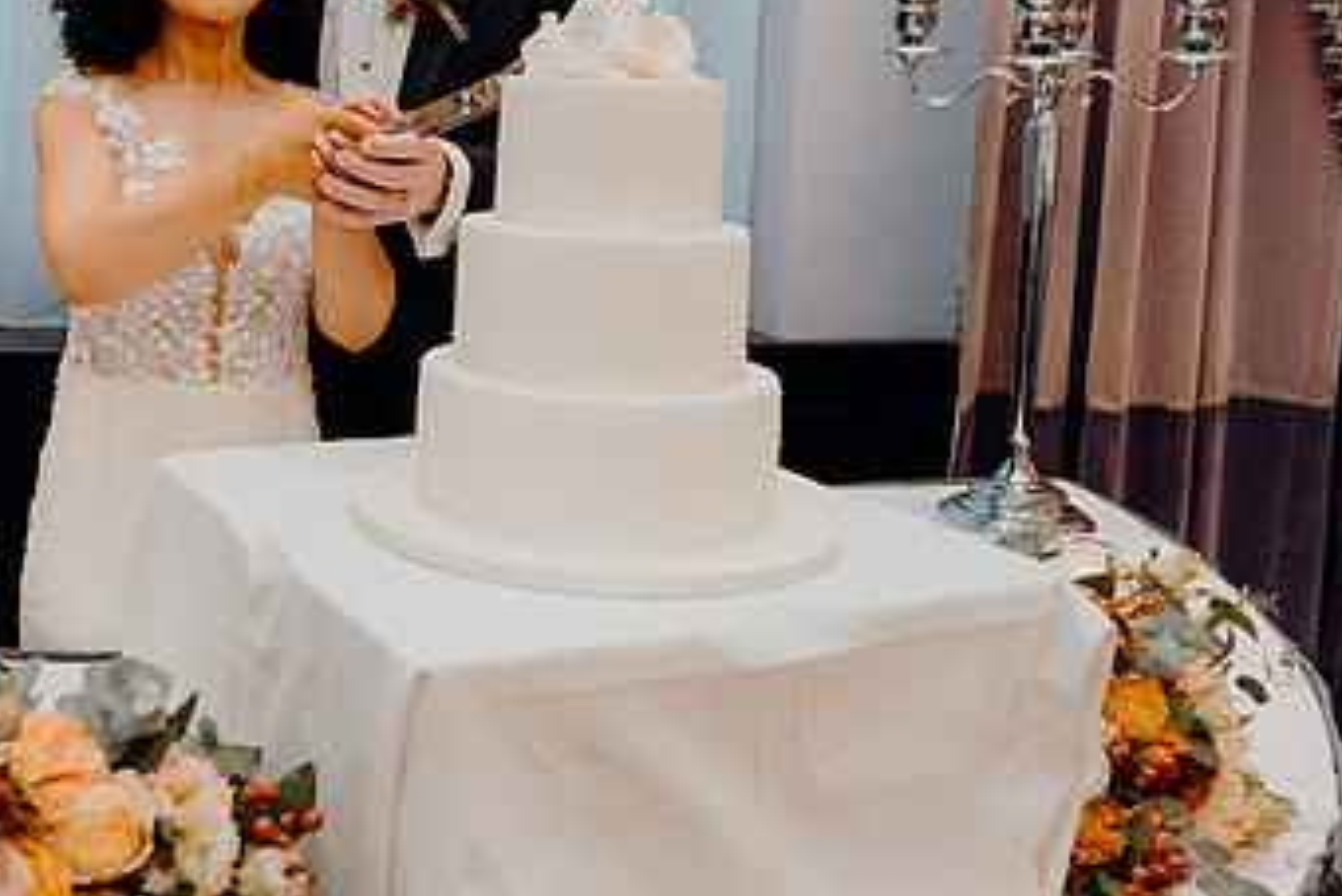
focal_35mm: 41
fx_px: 1529
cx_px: 288
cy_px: 274
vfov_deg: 32.3
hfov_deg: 45.2
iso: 2500
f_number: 3.5
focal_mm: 24
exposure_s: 1/160
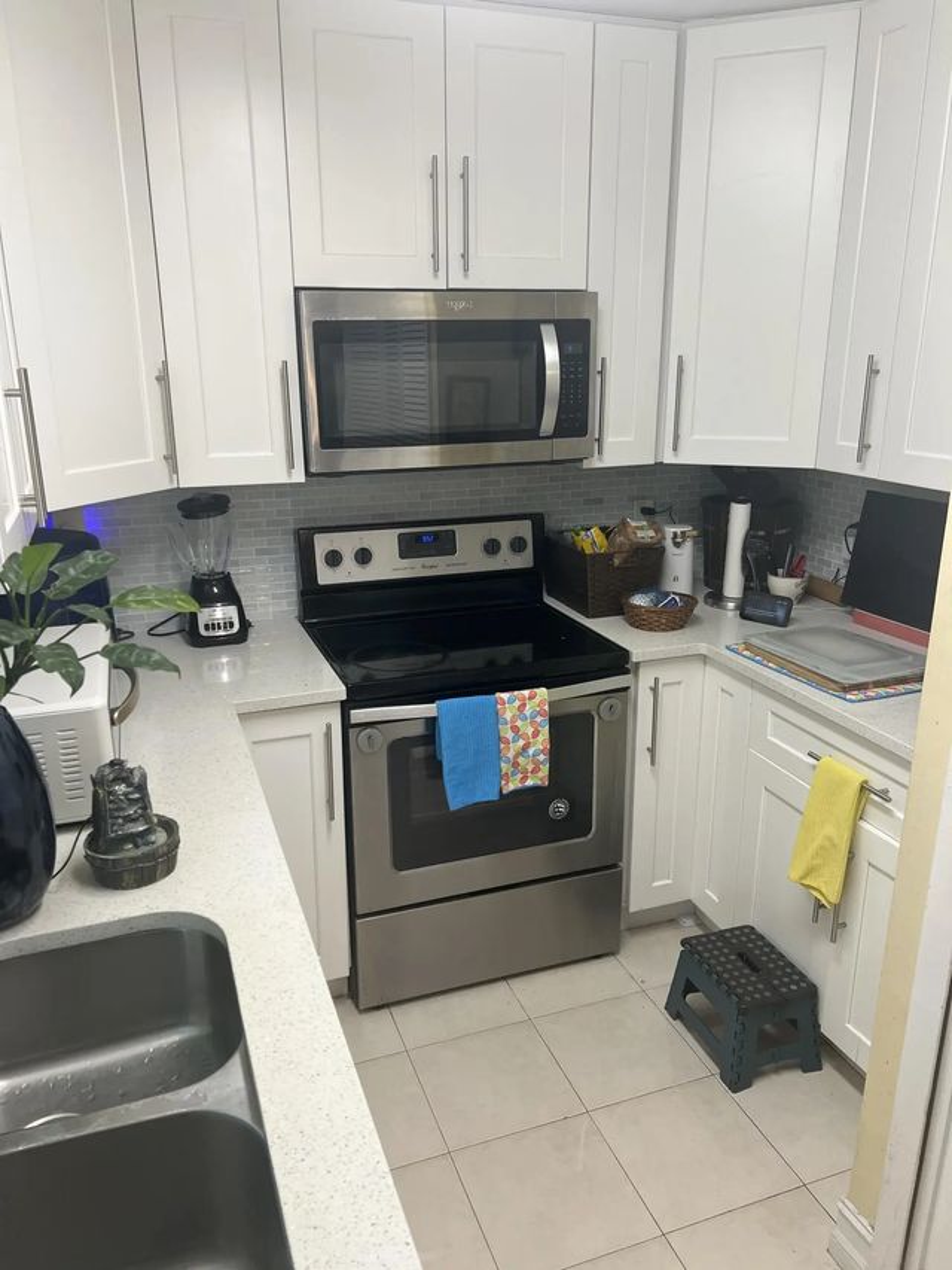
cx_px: 476
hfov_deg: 53.1
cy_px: 635
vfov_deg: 67.3
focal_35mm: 26
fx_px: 953
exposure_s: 1/120
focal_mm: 5.7
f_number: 1.5
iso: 100
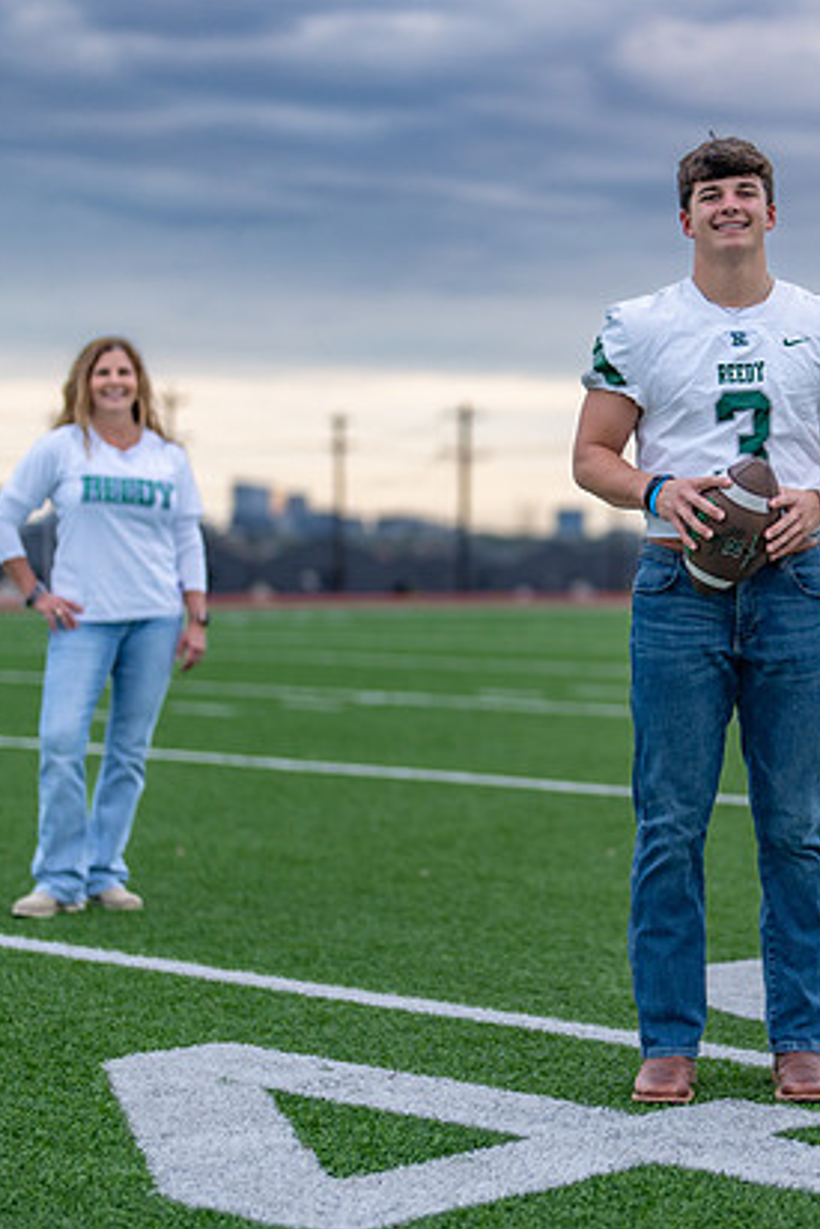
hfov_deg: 15.7
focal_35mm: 86
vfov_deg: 23.6
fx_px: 2936
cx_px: 754
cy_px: 595
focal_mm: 50
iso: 320
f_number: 1.2
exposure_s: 1/640
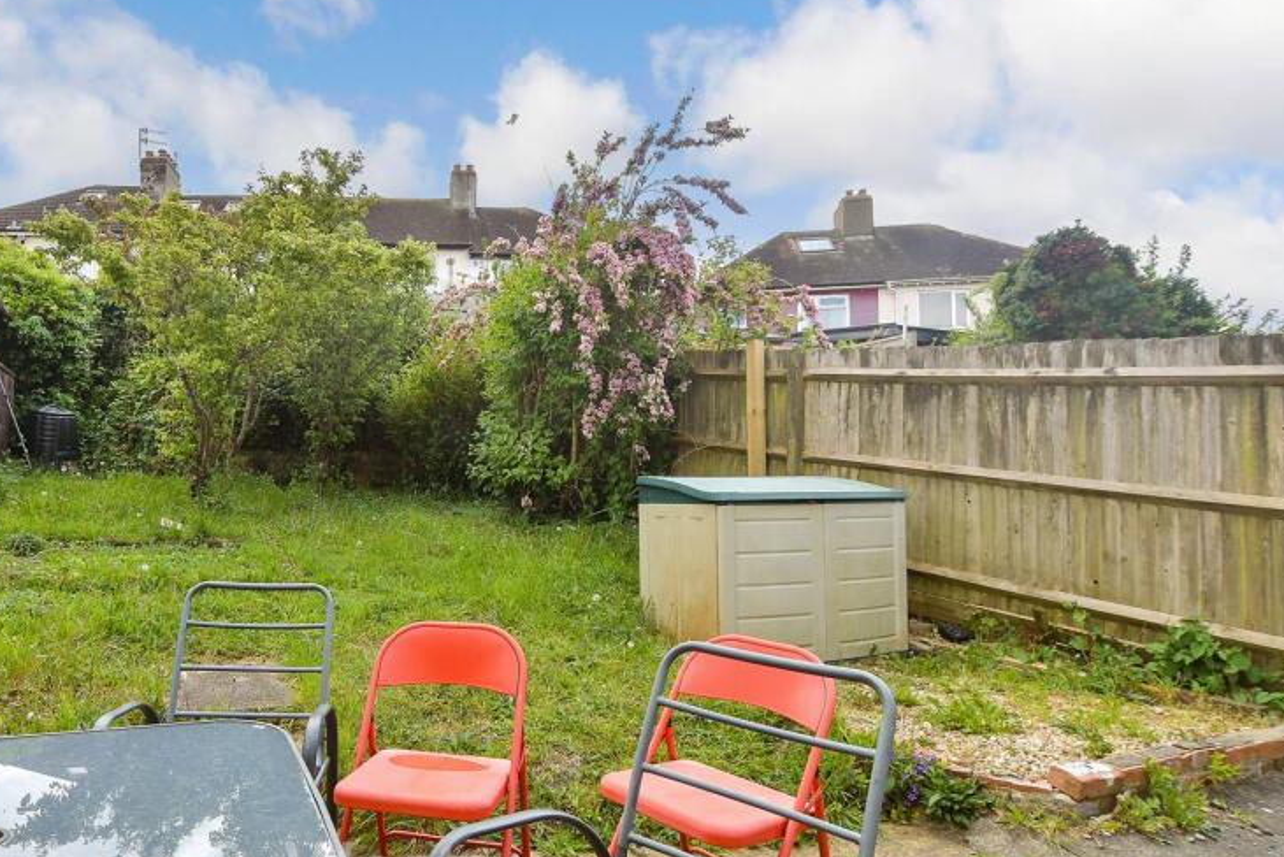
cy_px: 461
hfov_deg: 79.1
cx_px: 453
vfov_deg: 59.5
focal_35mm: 21
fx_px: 749
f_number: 8
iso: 160
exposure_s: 1/125
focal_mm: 10
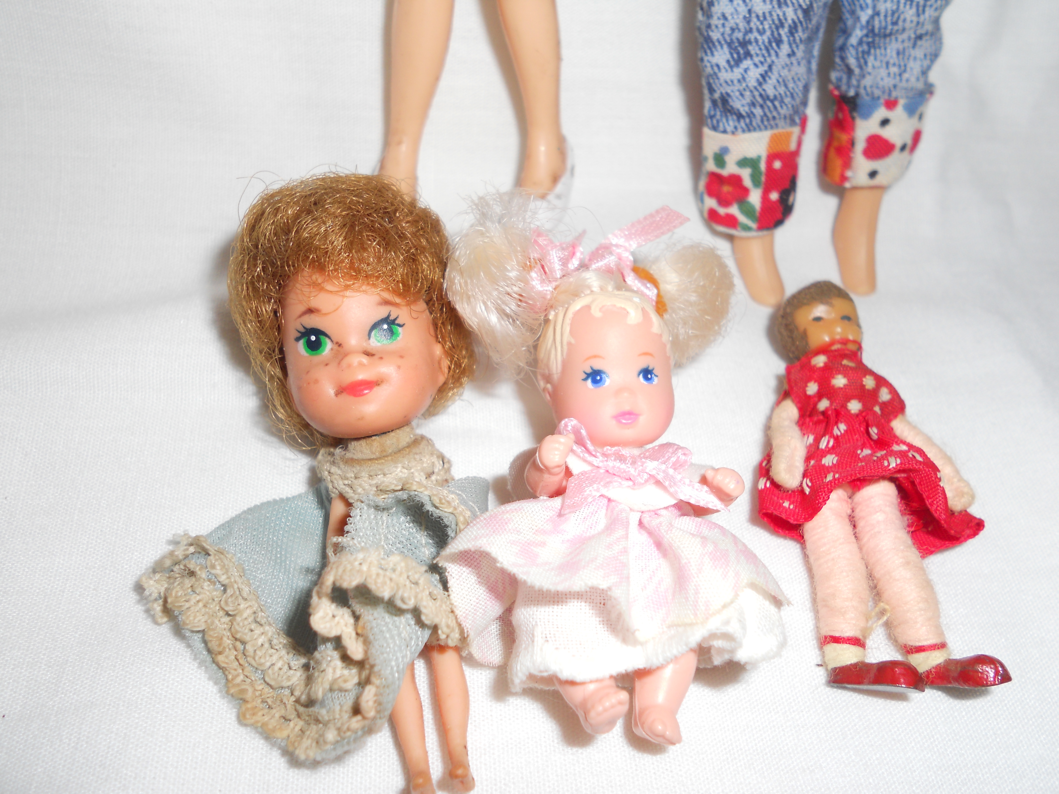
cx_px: 530
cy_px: 397
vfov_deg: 44.2
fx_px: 979
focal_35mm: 32
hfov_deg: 56.8
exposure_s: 1/25
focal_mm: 5.8
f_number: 8.8
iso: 80
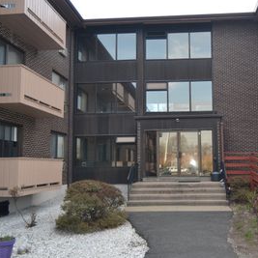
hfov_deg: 45.5
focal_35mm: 36
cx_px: 174
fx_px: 302
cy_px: 136
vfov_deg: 46.3
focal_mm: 15
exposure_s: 1/200
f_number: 4.5
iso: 100
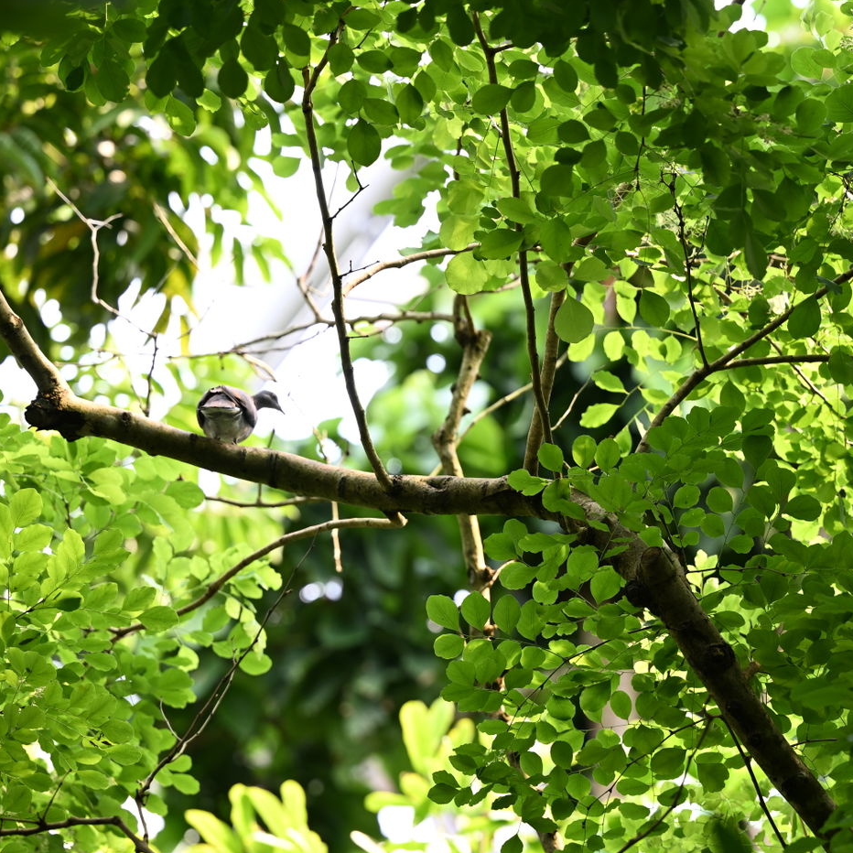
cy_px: 540
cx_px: 716
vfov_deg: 10.0
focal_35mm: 175
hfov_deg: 10.0
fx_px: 4879
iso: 200
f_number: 3.2
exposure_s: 1/160
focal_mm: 100
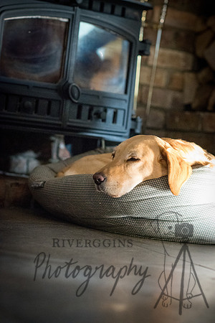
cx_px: 108
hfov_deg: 16.1
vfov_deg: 23.9
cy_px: 162
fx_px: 761
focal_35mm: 85
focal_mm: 85
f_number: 3.2
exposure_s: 1/250
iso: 12800
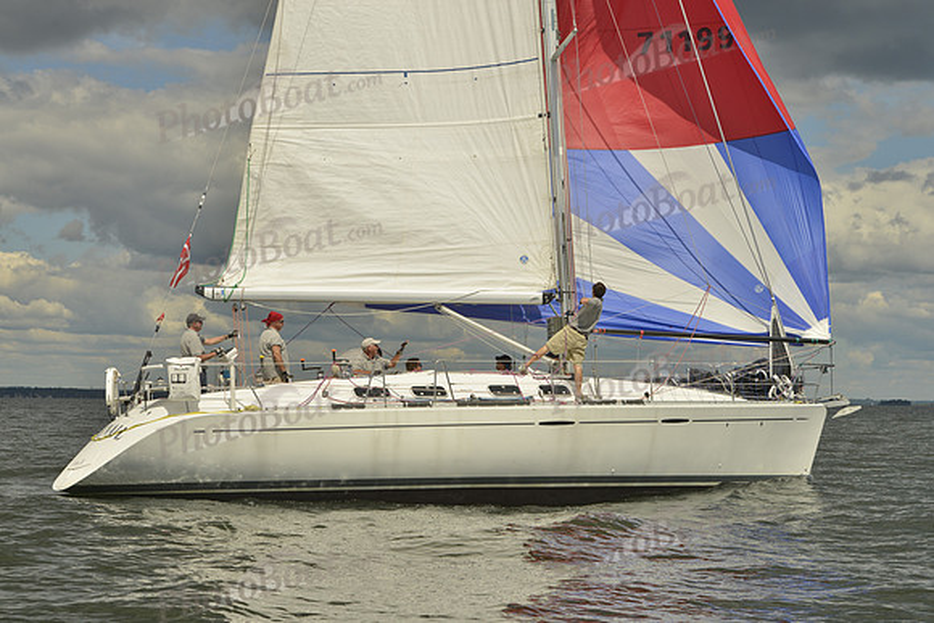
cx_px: 467
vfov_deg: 19.5
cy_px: 312
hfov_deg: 28.8
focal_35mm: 70
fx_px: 1816
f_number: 10
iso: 200
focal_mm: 70
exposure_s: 1/1000
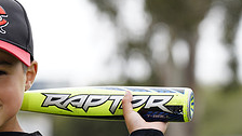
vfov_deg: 2.8
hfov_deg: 5.1
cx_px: -10
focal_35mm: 426
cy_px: 176
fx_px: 2734
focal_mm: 157
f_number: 5.6
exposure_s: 1/250
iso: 100
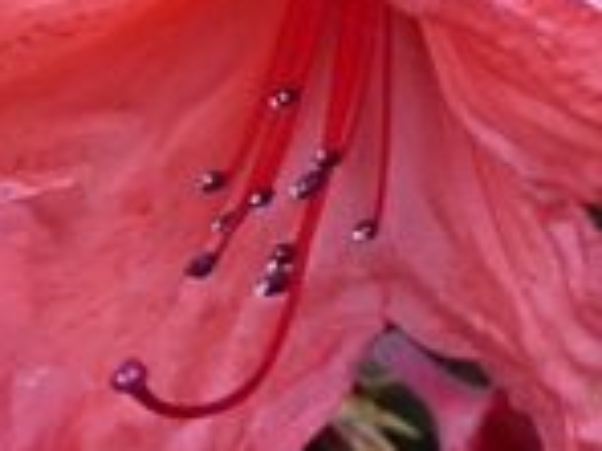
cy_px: -353
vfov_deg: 8.3
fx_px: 3009
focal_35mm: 173
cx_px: 992
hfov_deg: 10.9
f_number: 3.3
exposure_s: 1/60
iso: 125
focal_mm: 4.3
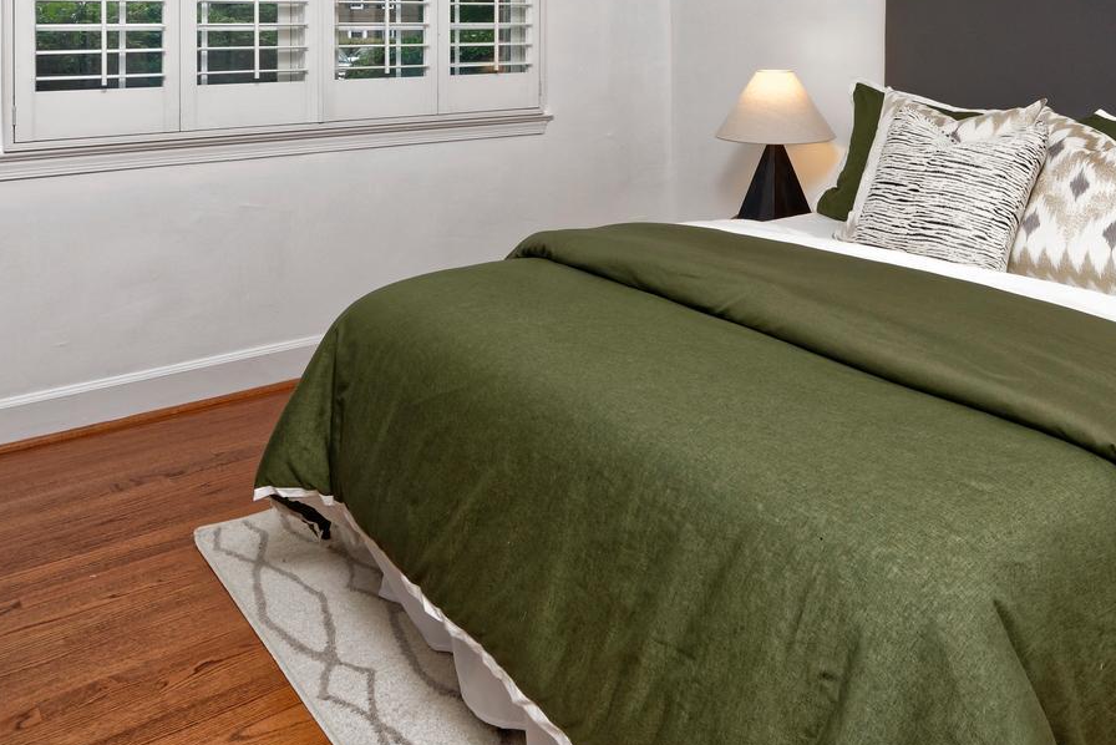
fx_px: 992
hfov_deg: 58.6
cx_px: 608
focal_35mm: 32
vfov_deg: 37.6
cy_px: 37
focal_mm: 14
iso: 320
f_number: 13
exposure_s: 1/25
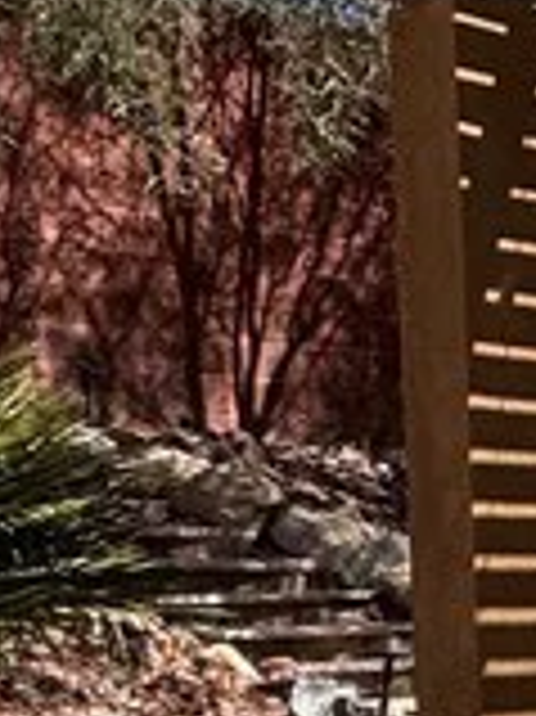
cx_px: 1351
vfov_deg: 21.2
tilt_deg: -9.2
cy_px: 689
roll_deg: +0.9
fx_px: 1861
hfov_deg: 12.3
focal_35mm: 90
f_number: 2.2
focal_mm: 2.22
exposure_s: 1/1346
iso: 50
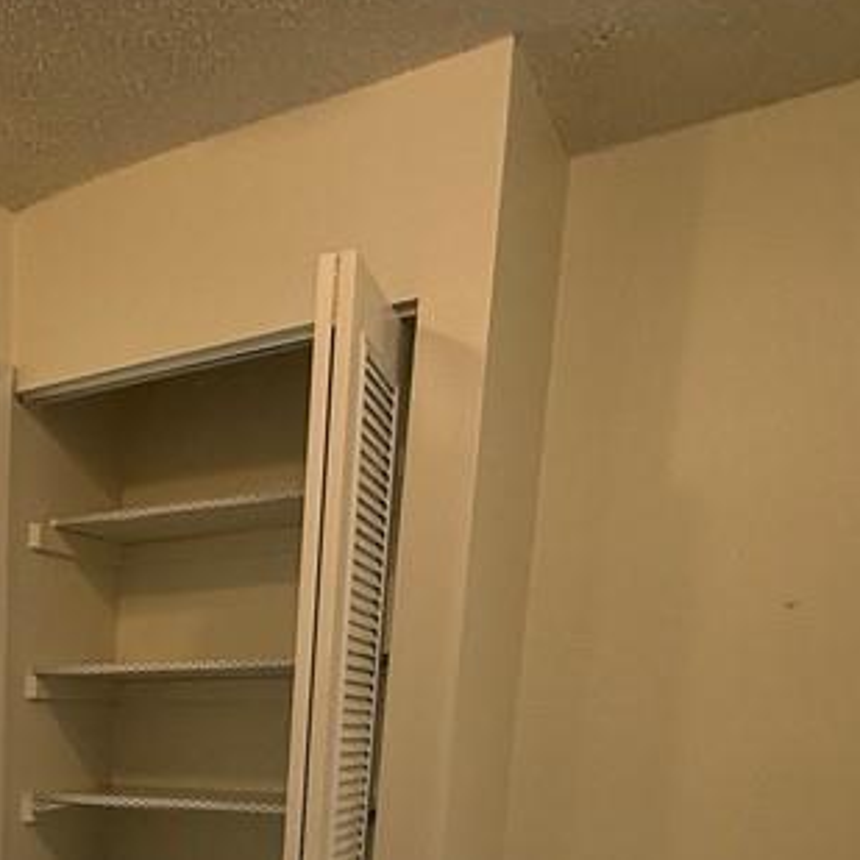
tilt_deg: -10.6
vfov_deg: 35.2
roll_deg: -0.7
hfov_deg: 35.8
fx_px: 1152
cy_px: 943
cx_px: -53
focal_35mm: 41
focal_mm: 2.22
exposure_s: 1/120
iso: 160
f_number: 2.2
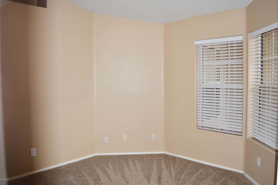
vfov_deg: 43.6
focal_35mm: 30
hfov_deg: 61.9
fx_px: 232
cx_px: 139
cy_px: 92
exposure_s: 1/60
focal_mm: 20
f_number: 3.5
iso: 100
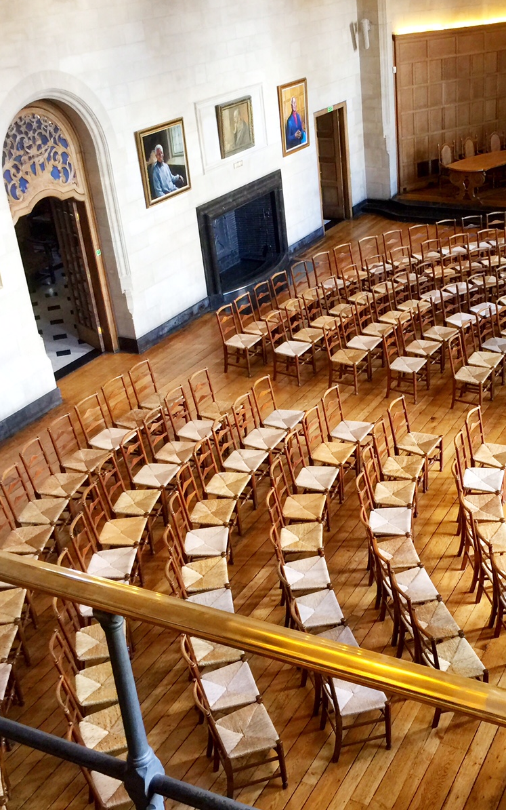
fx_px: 926
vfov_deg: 47.2
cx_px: 400
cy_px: 396
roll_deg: +2.5
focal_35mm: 42
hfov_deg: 29.9
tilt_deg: -27.9
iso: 64
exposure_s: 1/17
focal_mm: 4.15
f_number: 2.2
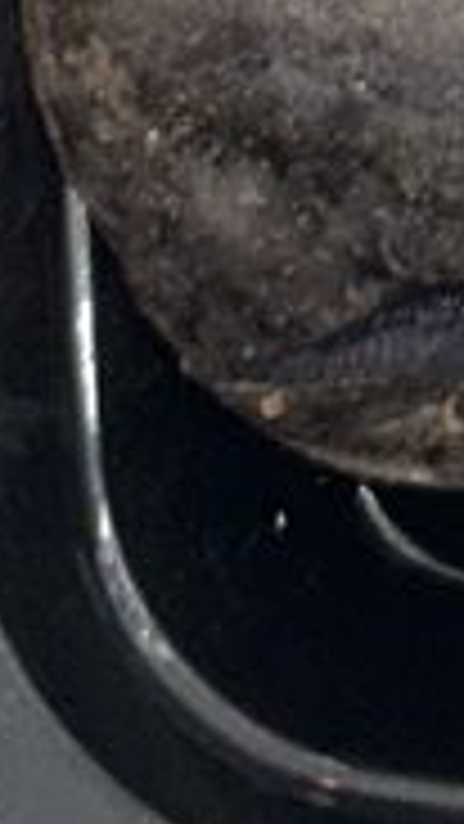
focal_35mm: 343
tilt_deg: -75.0
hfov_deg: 3.5
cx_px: 1383
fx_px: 7499
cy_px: -1351
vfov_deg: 6.0
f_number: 1.78
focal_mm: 6.86
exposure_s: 1/55
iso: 50
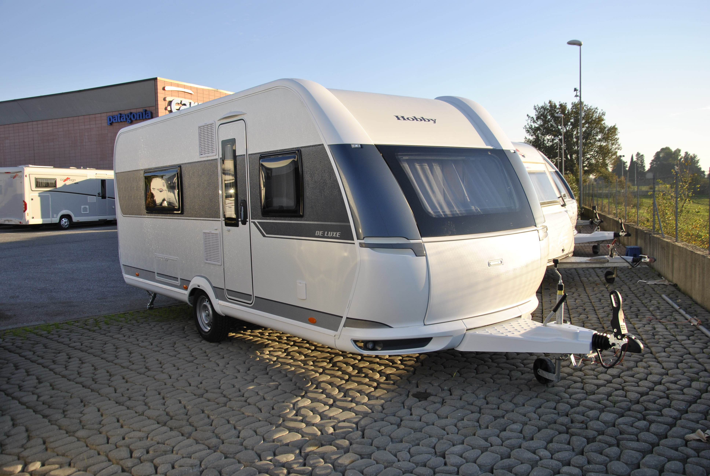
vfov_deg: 41.8
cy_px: 238
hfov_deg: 59.4
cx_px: 355
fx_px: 622
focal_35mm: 32
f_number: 7.1
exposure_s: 1/200
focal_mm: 21
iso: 100
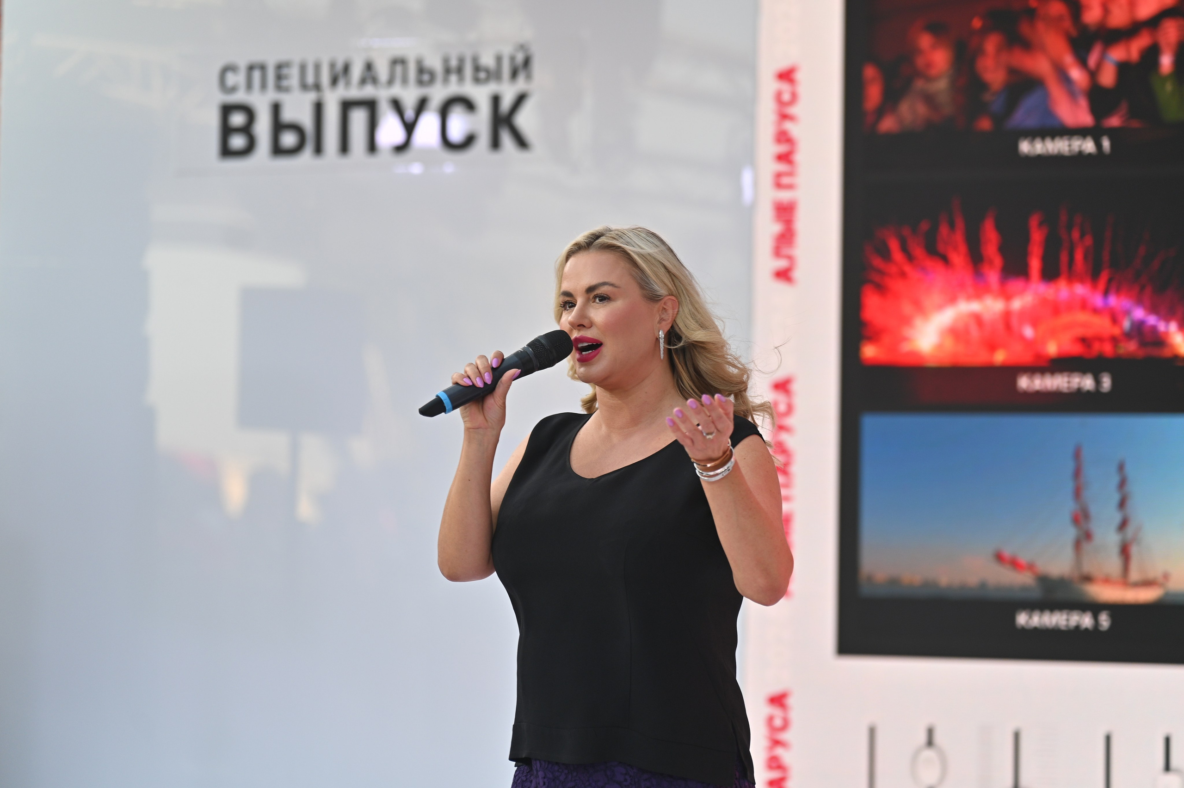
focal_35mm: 98
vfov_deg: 13.9
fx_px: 3221
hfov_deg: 20.8
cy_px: 394
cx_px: 592
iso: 110
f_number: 2.7
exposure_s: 1/320
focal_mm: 98
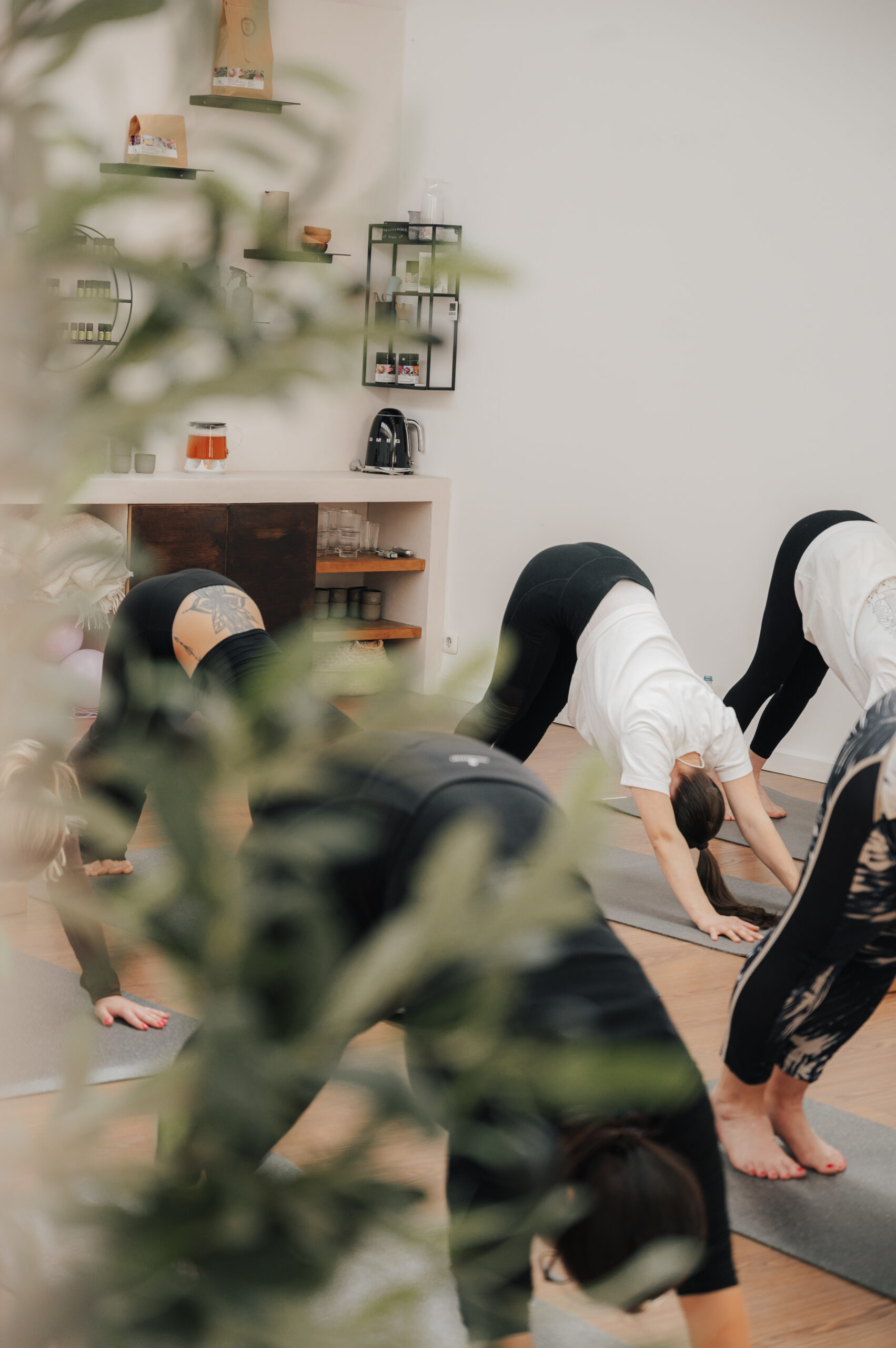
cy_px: 674
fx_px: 2617
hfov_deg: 19.4
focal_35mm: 70
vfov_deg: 28.9
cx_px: 448
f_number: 4
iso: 400
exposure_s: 1/160
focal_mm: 70
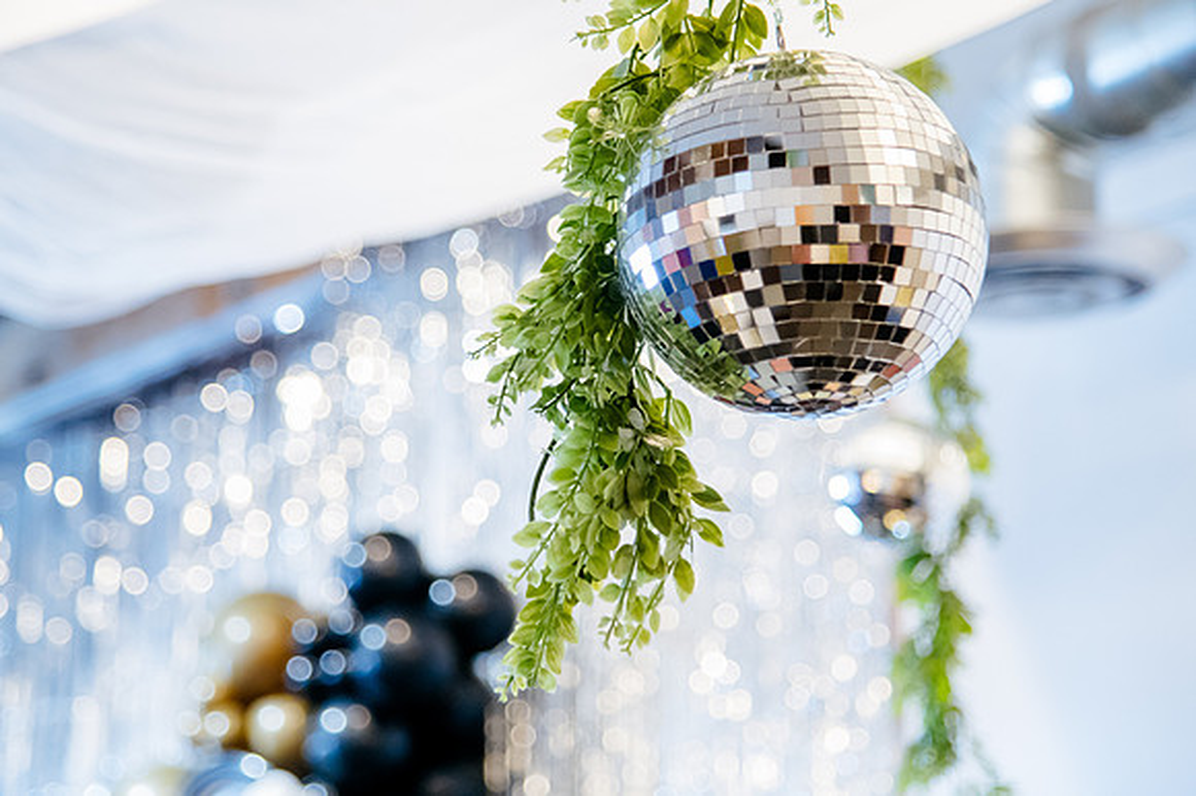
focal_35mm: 113
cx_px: 568
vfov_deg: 12.1
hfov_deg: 18.1
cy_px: 359
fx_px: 3745
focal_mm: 92
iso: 5000
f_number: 4
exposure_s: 1/50
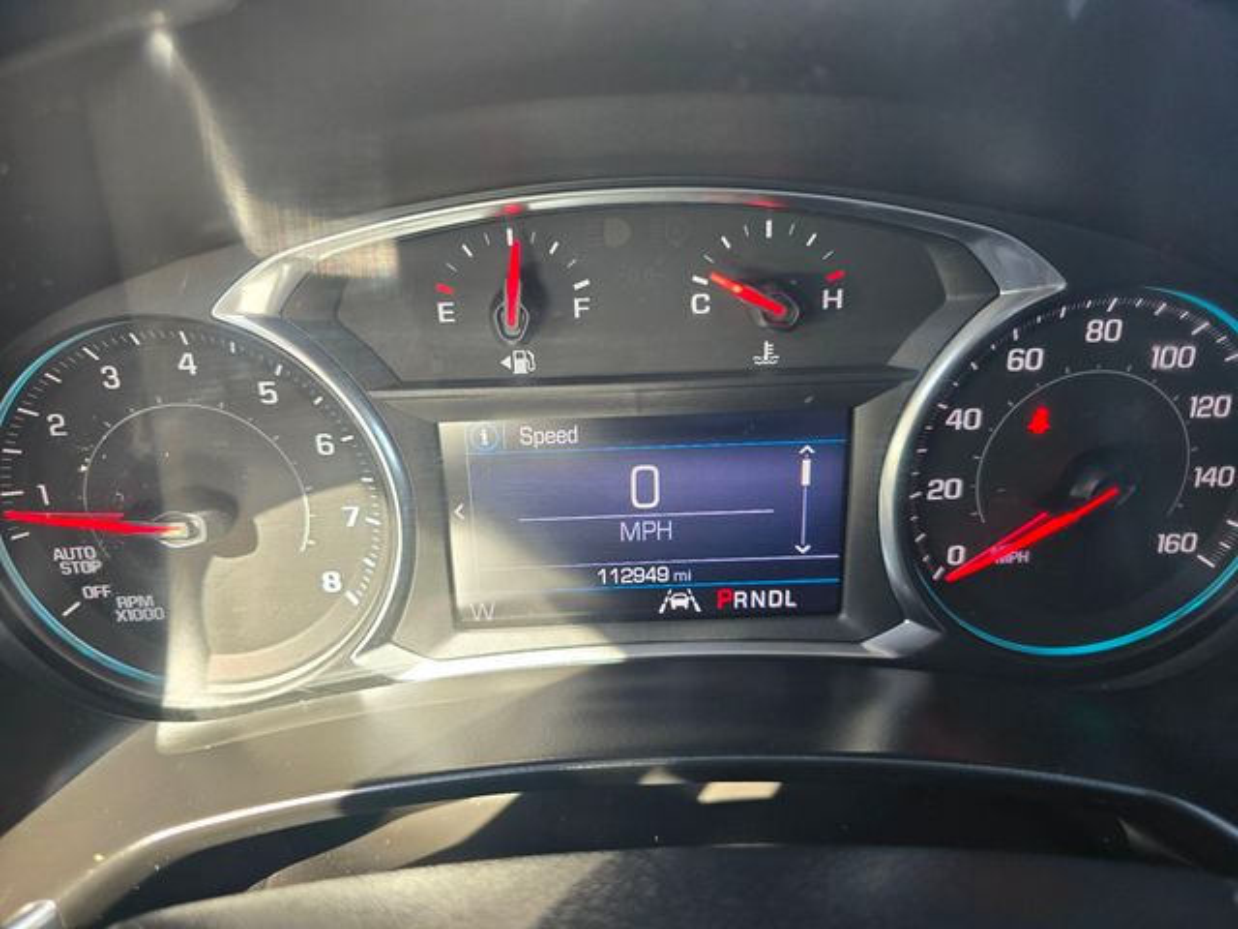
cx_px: 619
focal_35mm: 23
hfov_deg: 73.9
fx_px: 823
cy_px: 464
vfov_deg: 58.9
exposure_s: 1/52.5
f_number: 1.7
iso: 40
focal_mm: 6.3
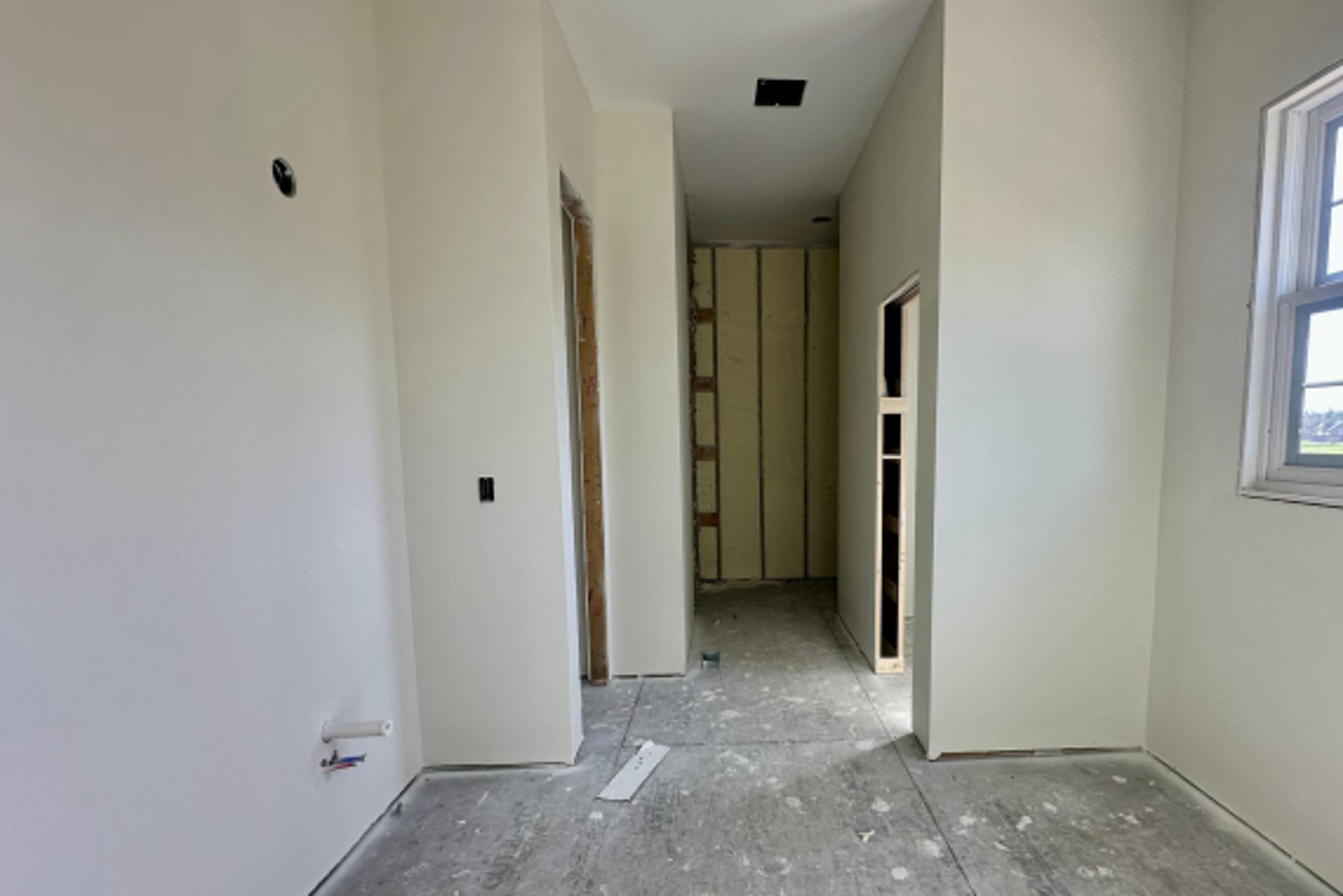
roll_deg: +1.4
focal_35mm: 17
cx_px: 759
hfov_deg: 92.8
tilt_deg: -2.6
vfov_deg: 70.3
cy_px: 496
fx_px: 634
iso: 40
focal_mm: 2.22
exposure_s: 1/150
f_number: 2.2
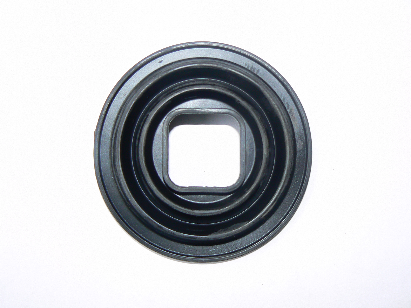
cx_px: 206
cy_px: 154
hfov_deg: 51.4
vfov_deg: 39.7
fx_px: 427
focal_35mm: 36
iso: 80
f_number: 3.6
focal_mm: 6
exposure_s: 1/50
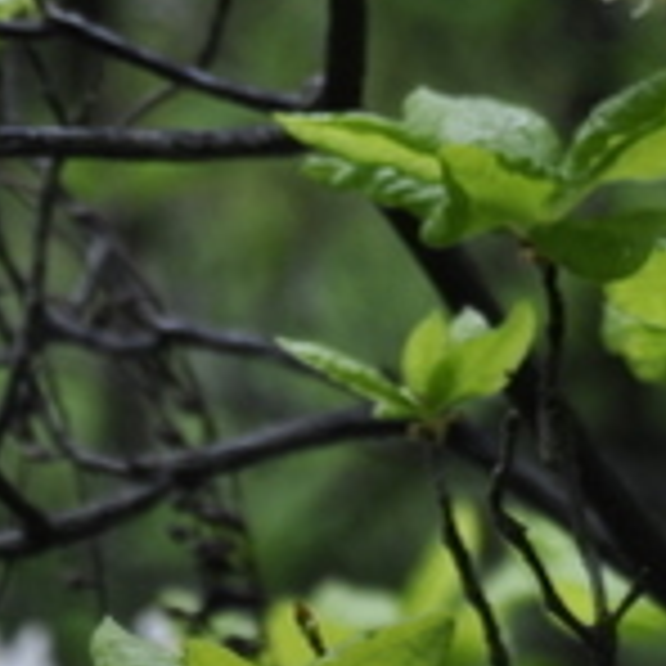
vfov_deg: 2.4
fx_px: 15788
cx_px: 788
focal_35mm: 725
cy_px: -490
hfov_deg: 2.4
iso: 200
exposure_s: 1/125
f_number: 5.6
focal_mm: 105
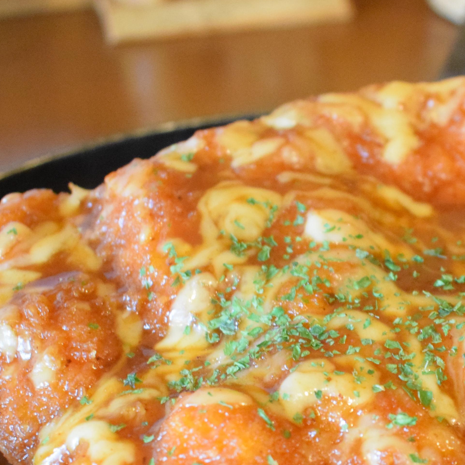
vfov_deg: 20.4
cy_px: 413
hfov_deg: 20.3
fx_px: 1266
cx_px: 431
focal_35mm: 83
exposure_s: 1/60
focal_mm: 21
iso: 3200
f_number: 3.8
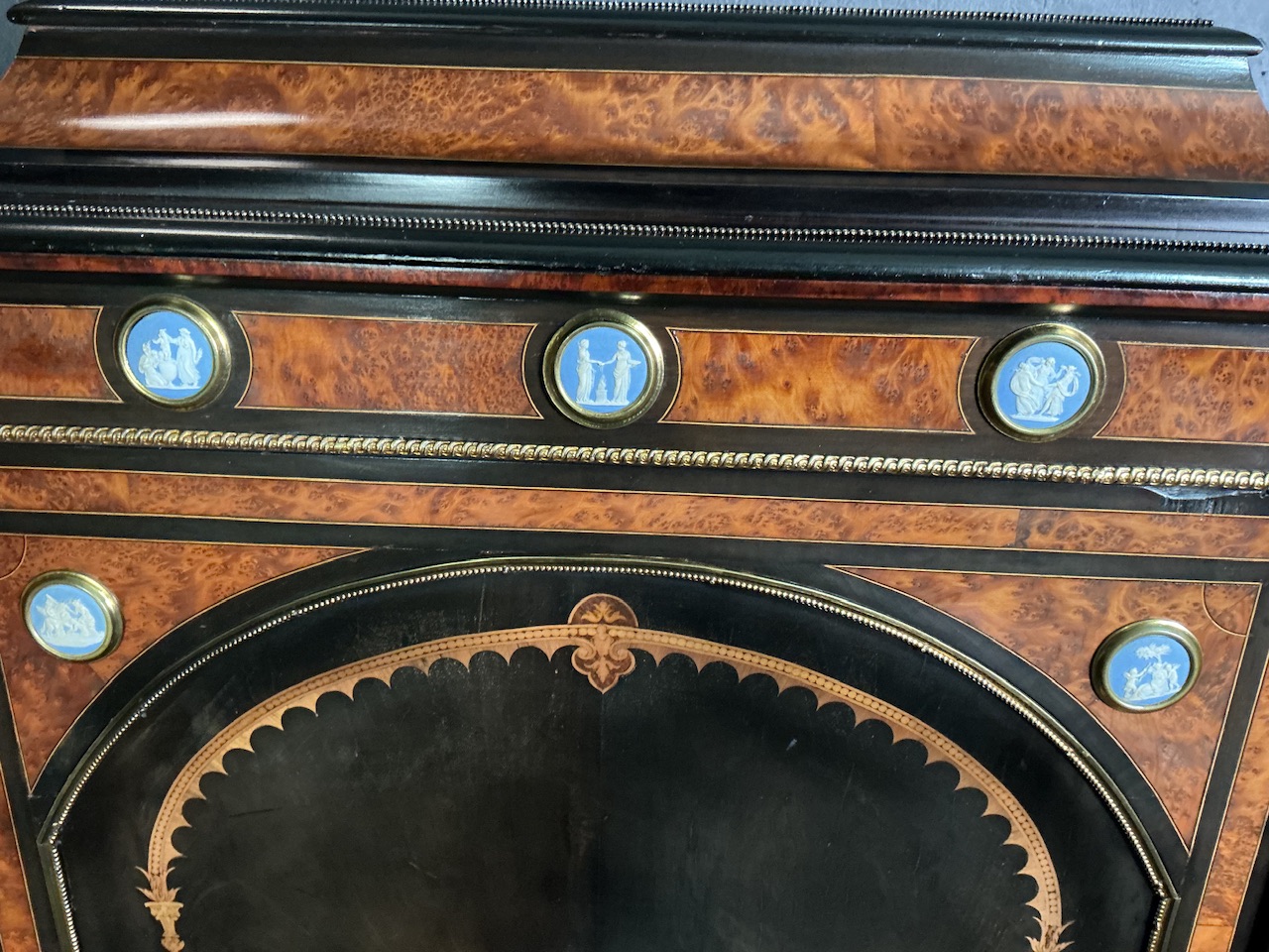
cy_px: 476
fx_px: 1063
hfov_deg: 61.7
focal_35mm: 29
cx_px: 634
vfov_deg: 48.2
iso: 400
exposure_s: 1/25
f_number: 1.8
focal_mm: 3
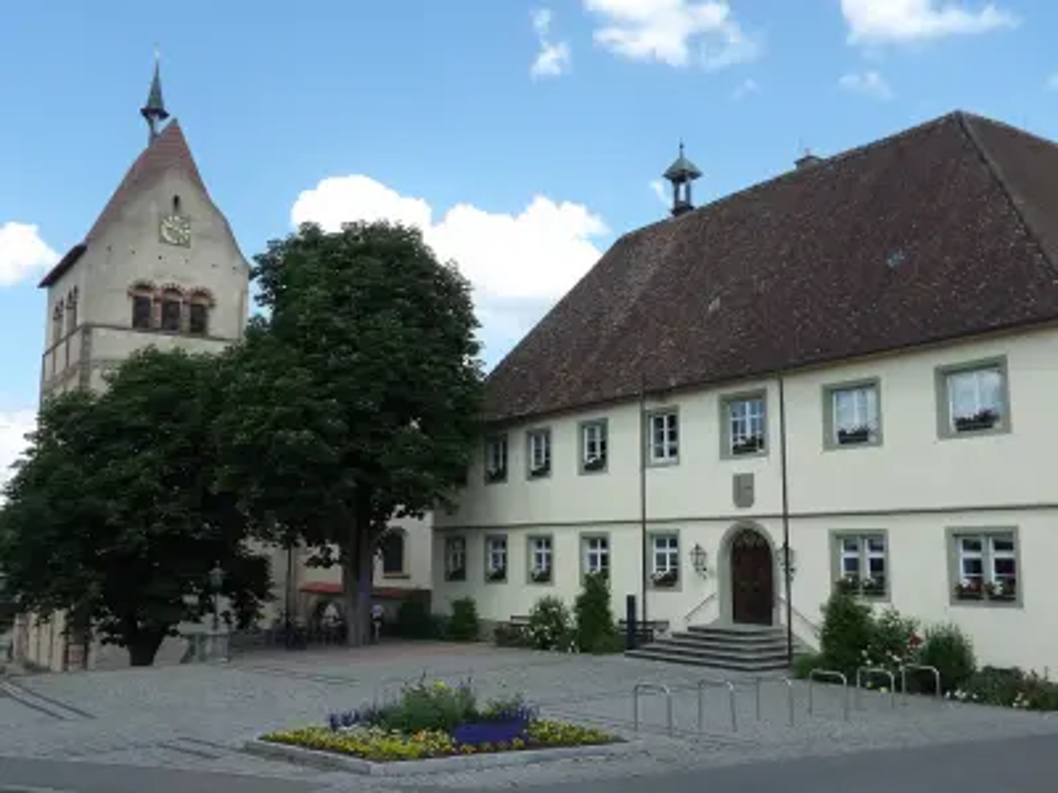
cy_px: 396
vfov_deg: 42.9
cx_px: 529
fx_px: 1009
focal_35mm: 33
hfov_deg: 55.4
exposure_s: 1/524
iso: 100
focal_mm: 5.9
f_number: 3.6
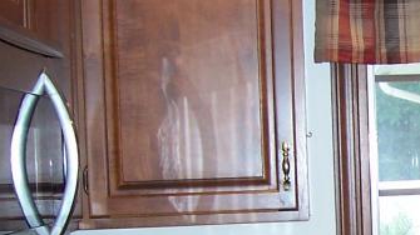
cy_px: 259
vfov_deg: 10.0
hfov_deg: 16.6
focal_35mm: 120
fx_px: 1336
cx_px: 579
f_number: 3
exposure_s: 1/60
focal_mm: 6
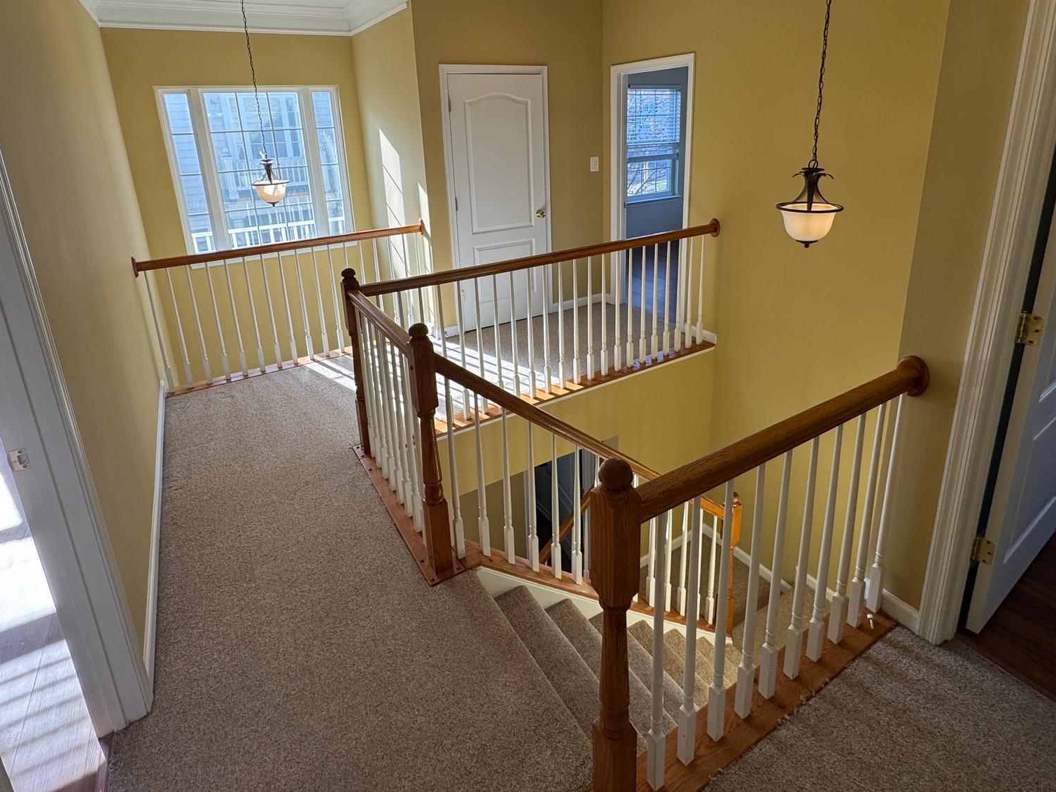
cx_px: 528
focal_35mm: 19
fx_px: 580
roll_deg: +2.3
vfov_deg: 67.2
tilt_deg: -15.9
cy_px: 280
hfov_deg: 84.7
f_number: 2.2
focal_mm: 2.22
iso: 40
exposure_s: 1/165
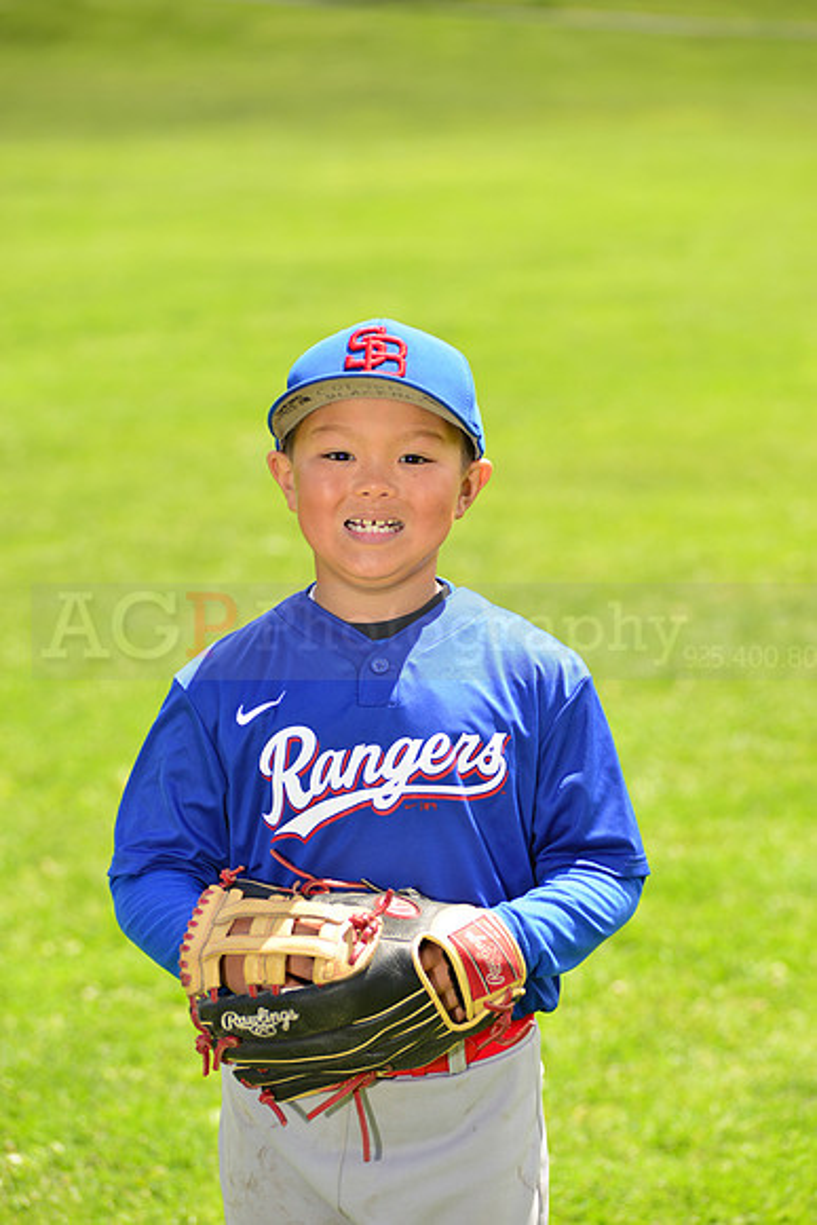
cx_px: 408
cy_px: 612
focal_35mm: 125
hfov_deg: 11.0
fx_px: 4252
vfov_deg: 16.4
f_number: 5
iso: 100
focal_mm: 125
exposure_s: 1/250
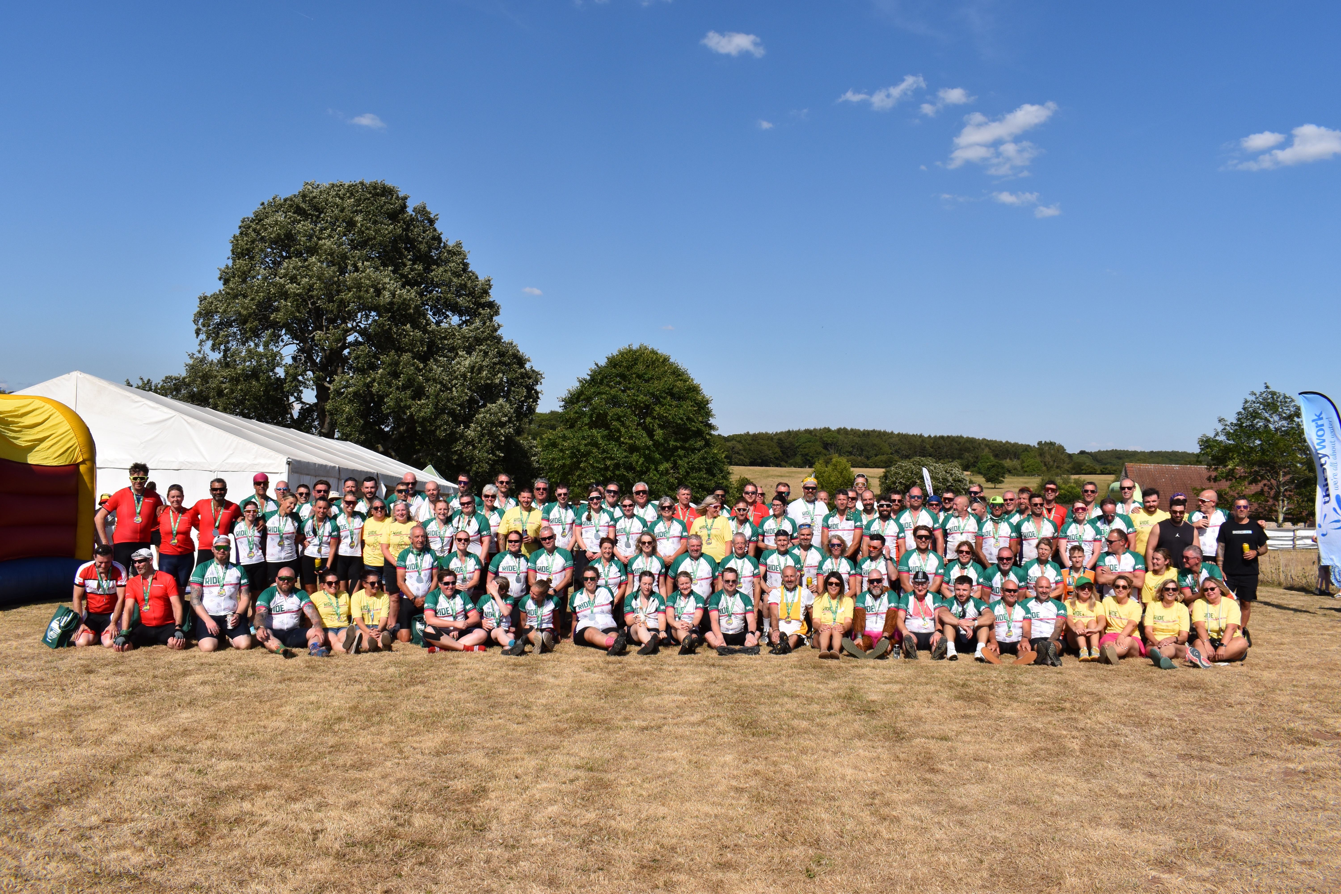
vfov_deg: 47.9
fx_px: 1006
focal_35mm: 27
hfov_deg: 67.4
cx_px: 670
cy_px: 447
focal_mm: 18
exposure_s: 1/500
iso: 200
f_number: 11
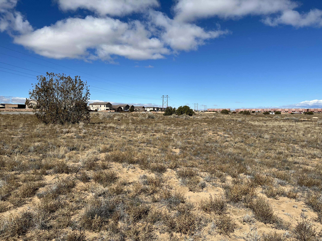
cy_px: 120
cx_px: 161
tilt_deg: -3.2
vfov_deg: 53.1
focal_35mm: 26
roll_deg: +0.1
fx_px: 242
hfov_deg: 67.3
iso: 50
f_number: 1.6
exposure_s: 1/6494
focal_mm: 5.1
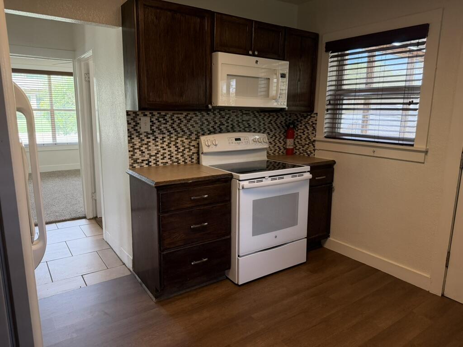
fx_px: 321
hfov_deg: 71.6
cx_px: 232
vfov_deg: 56.8
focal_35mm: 24
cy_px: 174
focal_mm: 6.76
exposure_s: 1/120
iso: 320
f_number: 1.78
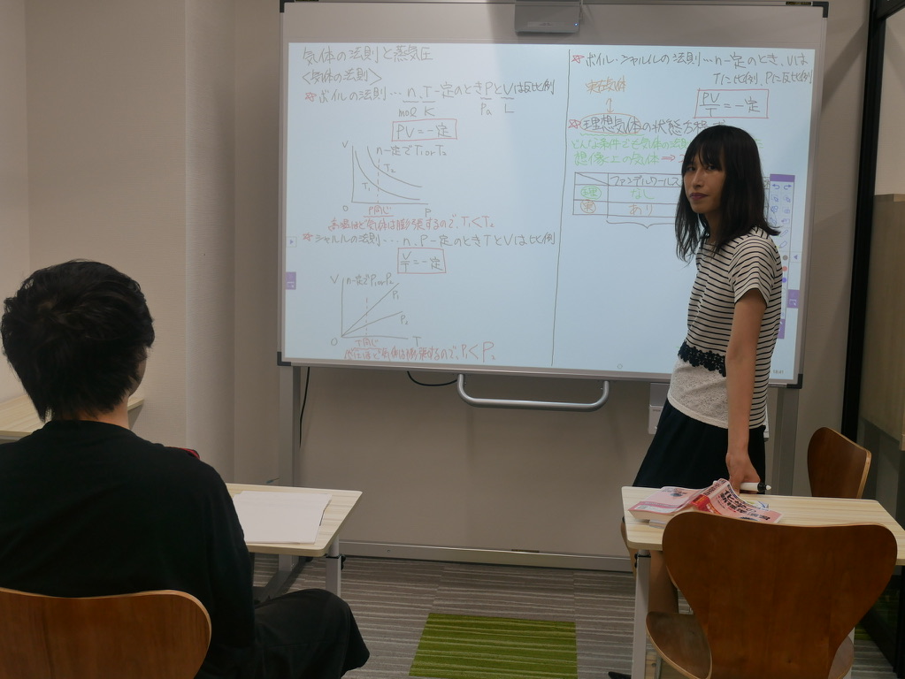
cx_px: 452
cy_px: 340
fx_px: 1046
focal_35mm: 40
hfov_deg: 46.8
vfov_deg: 36.0
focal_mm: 20
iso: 200
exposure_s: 1/125
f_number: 4.6
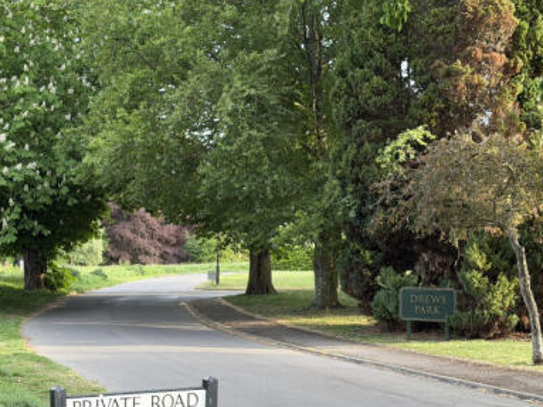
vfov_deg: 20.2
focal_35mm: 73
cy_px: 209
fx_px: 1145
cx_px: 228
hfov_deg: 26.6
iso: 64
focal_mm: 6.76
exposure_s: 1/158
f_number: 1.78
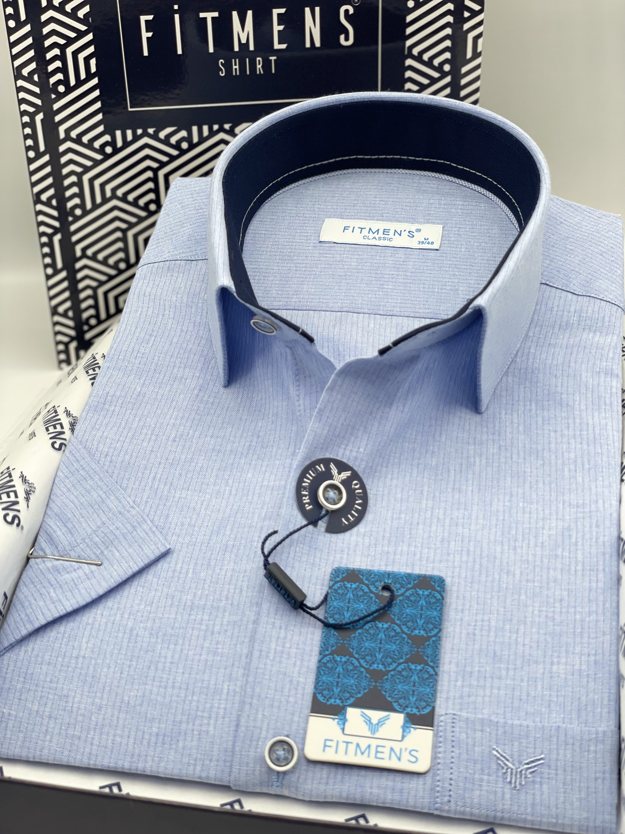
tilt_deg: -29.7
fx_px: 1252
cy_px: 417
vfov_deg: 36.8
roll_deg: +1.8
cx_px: 312
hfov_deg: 28.0
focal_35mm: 52
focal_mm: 6
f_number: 2
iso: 40
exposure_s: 1/122
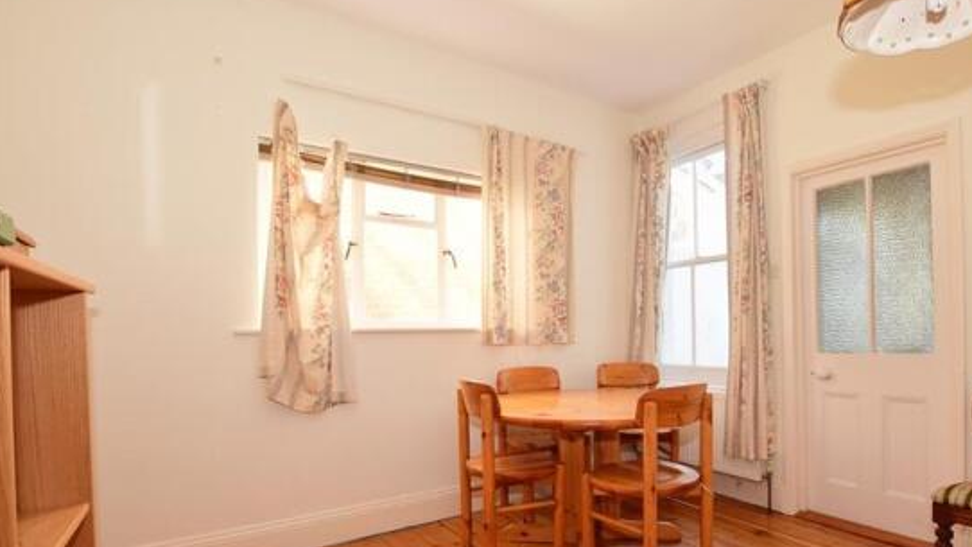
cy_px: 336
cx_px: 552
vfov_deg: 57.8
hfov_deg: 89.0
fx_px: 490
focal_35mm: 19
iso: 400
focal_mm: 10
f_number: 5.6
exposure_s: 1/10
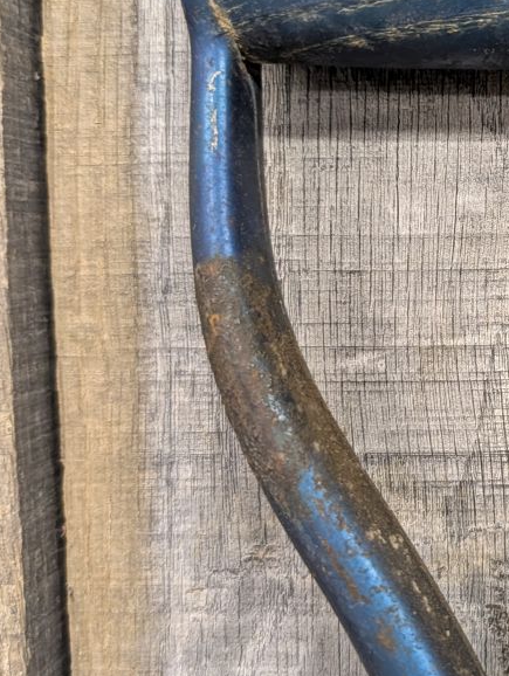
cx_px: 507
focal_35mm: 54
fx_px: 1056
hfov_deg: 25.7
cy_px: 308
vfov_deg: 35.5
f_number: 1.68
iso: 865
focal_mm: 6.9
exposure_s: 1/40
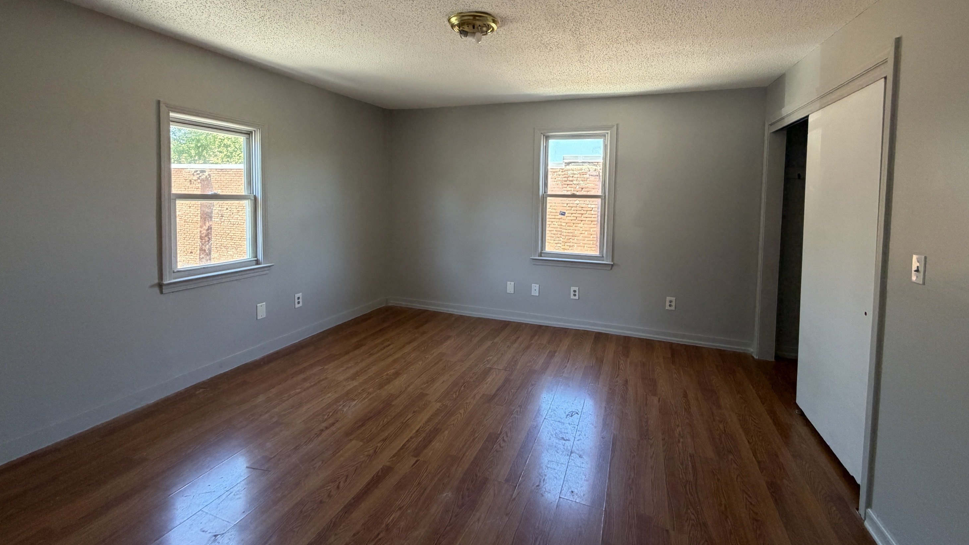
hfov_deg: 99.4
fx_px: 411
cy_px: 209
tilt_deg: -2.3
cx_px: 490
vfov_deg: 66.2
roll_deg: -1.3
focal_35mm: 16
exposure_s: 1/121
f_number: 2.2
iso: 320
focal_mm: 2.22
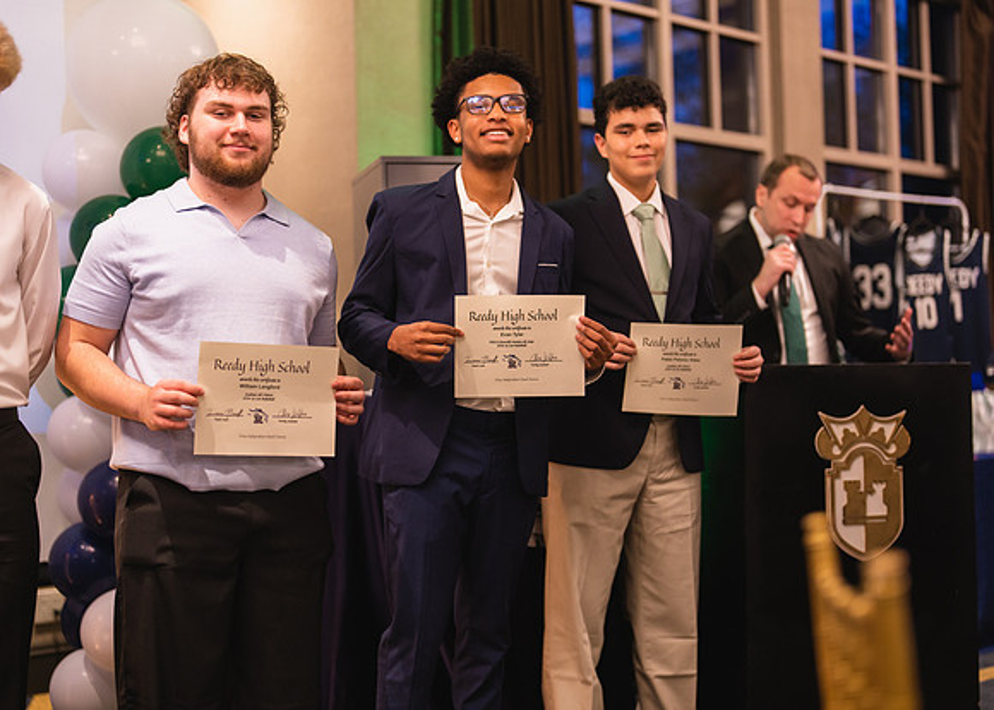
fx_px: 1479
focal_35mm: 52
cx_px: 497
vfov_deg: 27.0
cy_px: 355
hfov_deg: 37.2
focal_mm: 50
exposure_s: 1/400
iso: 800
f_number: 1.2
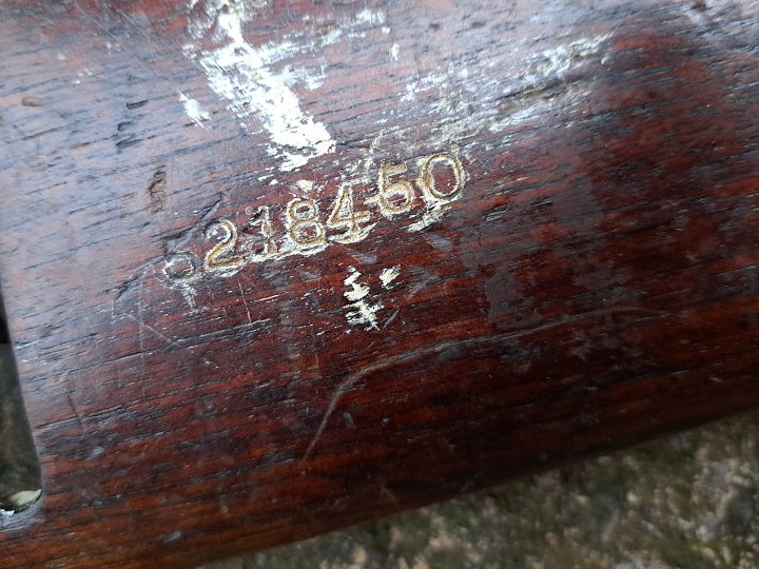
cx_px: 357
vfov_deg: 46.6
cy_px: 231
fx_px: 658
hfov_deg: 59.9
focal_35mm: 30
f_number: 1.8
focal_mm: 5.23
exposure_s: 1/50
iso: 400
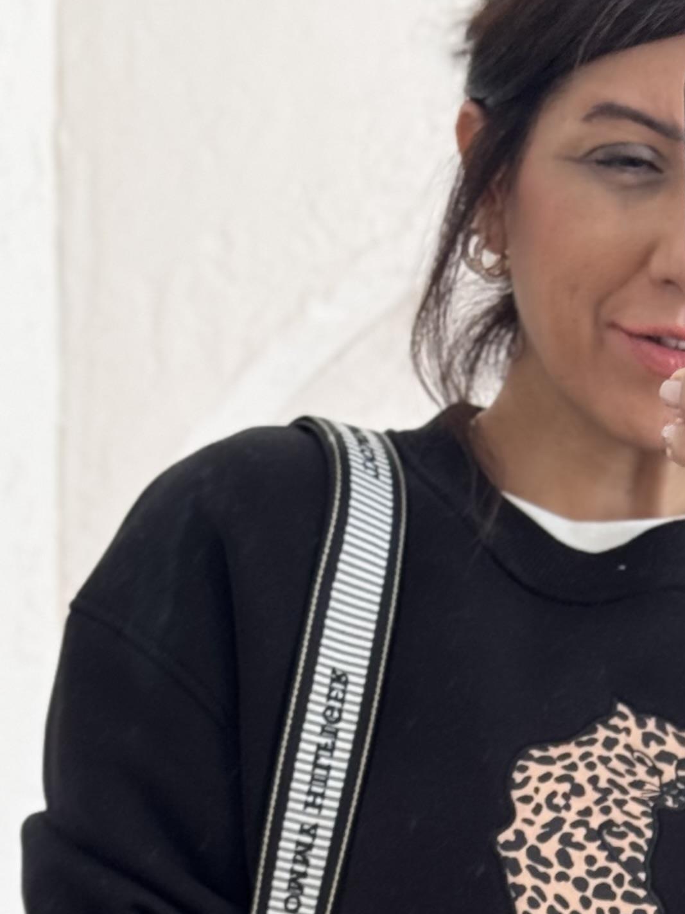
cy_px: 1258
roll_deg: -1.4
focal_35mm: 136
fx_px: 3589
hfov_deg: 10.7
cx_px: 786
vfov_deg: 13.8
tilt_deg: -27.5
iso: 64
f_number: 1.78
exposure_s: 1/148
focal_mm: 6.76
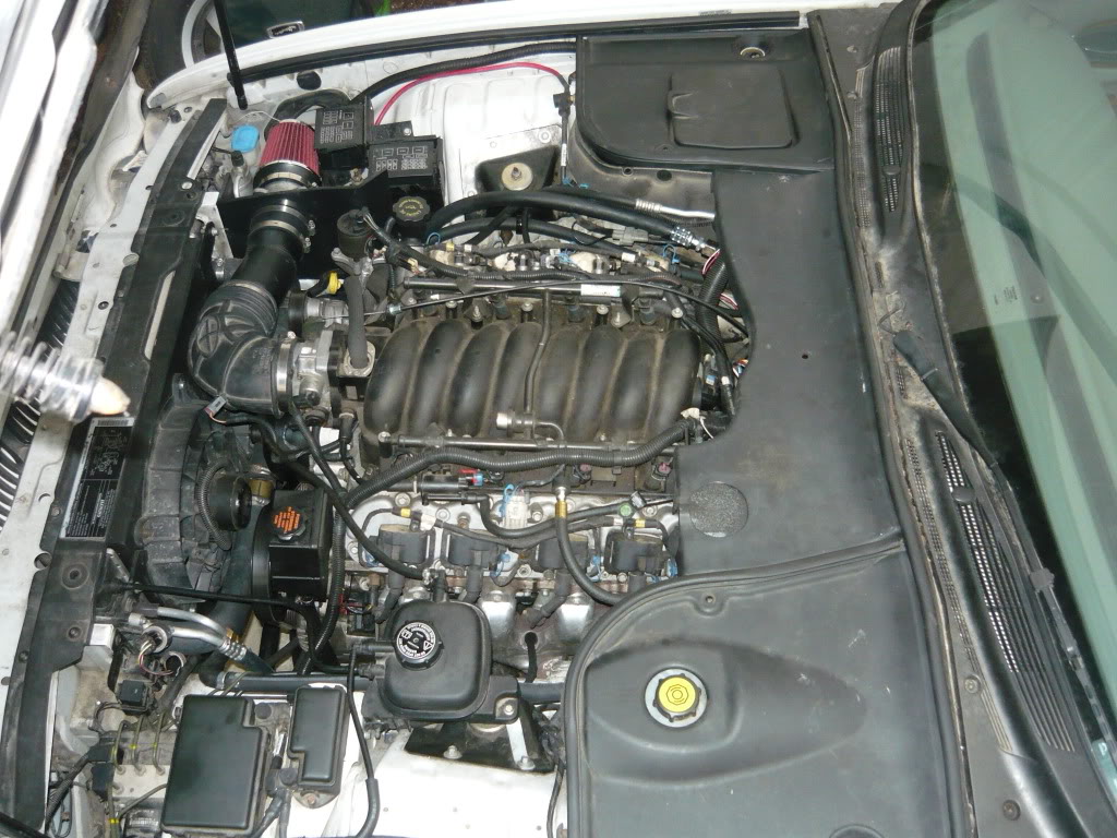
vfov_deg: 42.9
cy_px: 419
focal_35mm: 33
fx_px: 1065
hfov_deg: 55.4
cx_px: 558
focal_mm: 5.5
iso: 320
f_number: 2.8
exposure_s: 1/30
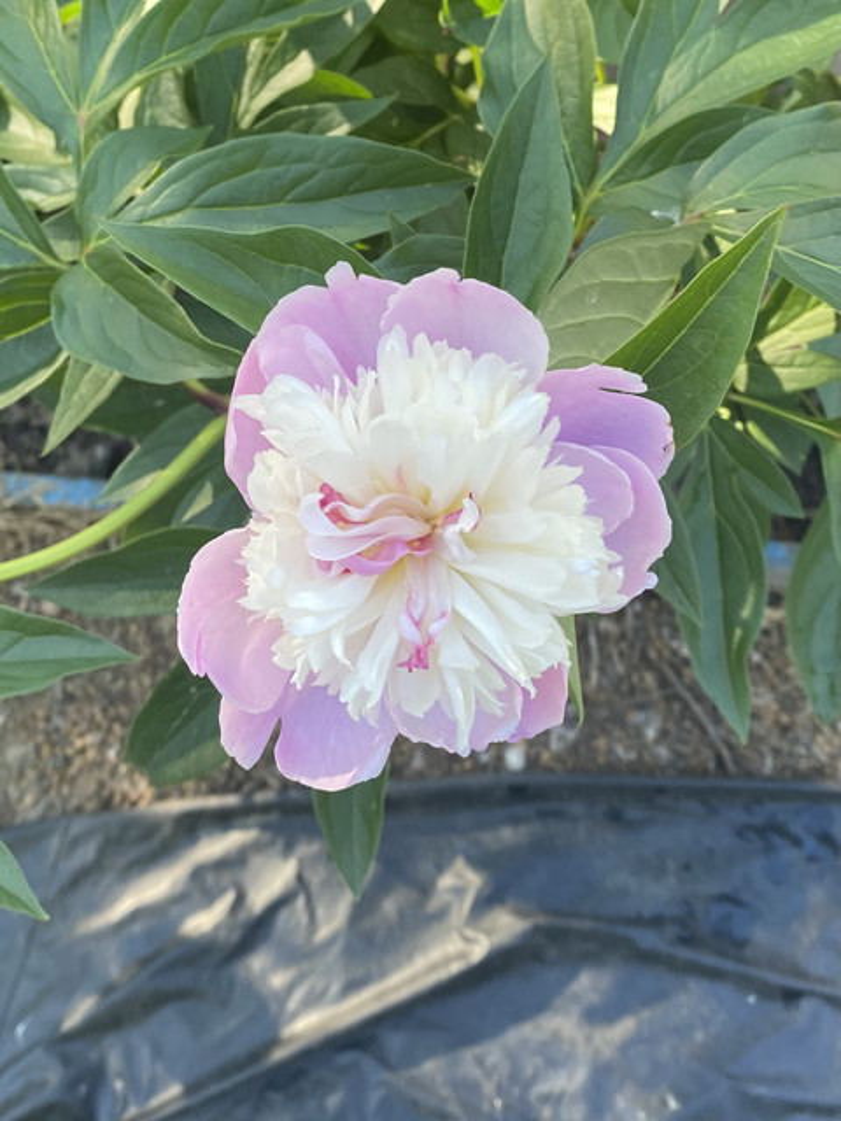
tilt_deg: -66.0
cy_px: 560
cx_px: 420
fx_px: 842
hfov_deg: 53.1
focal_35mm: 26
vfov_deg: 67.3
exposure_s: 1/122
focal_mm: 4.25
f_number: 1.8
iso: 50
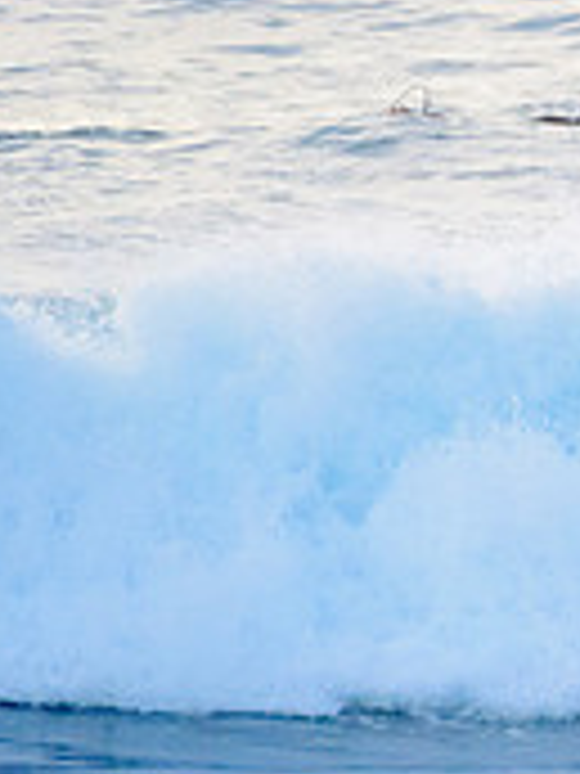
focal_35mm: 1983
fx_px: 44301
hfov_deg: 0.7
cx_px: 1540
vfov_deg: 1.0
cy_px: 282
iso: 1600
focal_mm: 500
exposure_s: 1/2000
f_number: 5.6
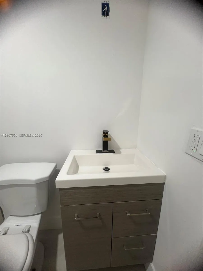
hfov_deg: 89.9
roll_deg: +0.0
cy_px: 136
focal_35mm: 13
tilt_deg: -13.1
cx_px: 102
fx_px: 102
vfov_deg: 106.2
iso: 160
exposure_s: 1/60
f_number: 1.8
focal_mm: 1.57
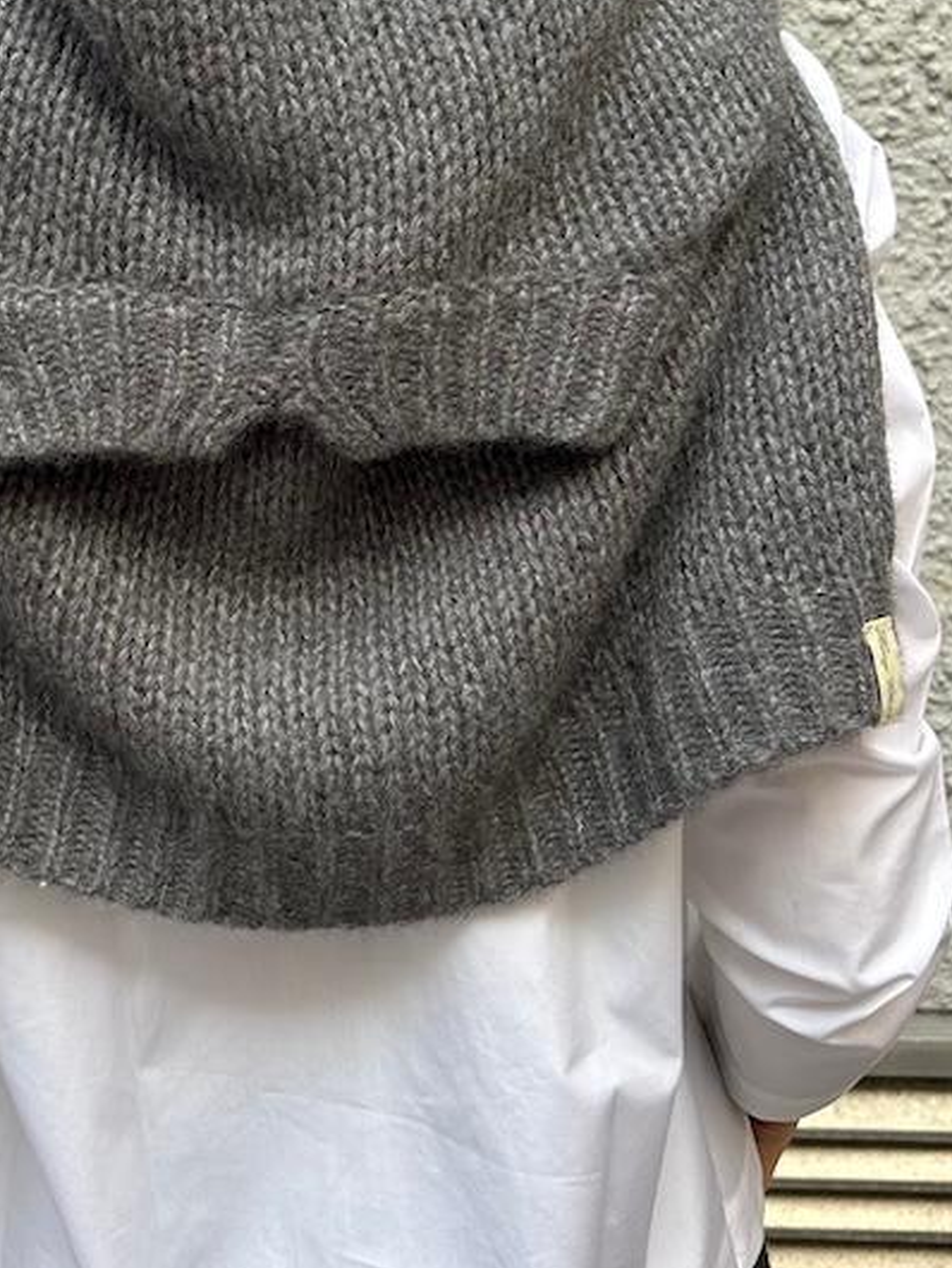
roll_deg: +2.4
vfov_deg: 39.3
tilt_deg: -11.7
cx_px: 244
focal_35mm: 48
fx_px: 1759
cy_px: 449
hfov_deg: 29.8
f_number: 1.6
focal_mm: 5.96
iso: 40
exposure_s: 1/320
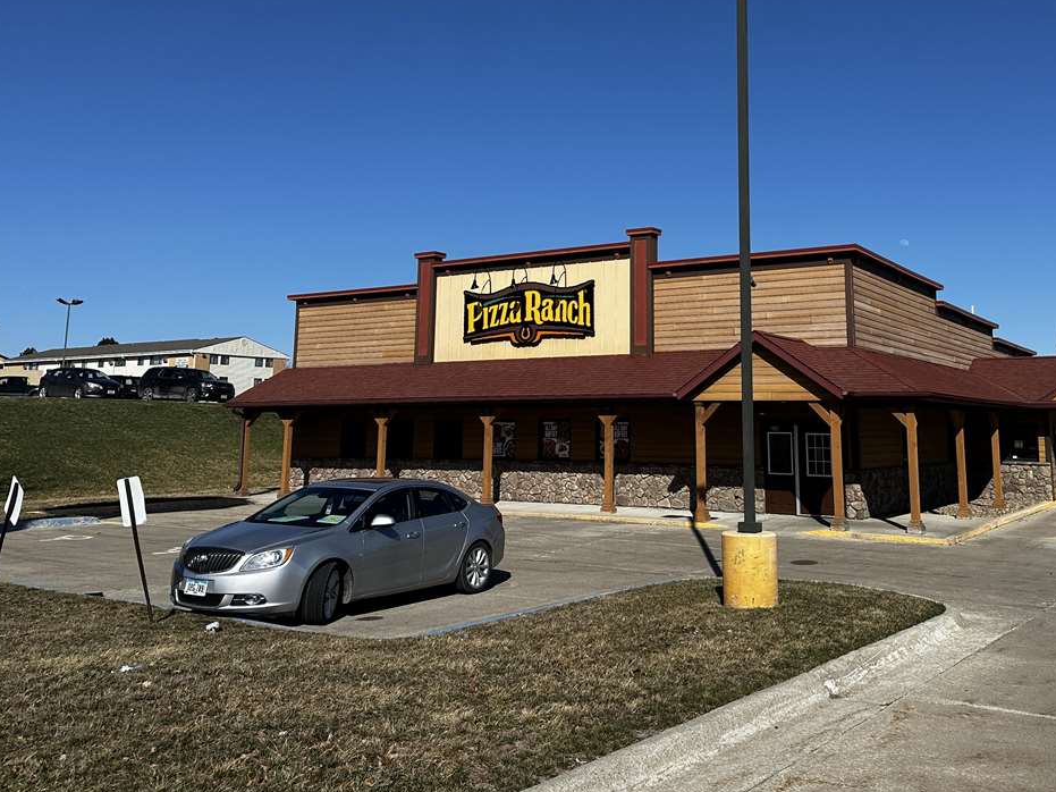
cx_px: 627
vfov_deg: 42.3
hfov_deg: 55.0
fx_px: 1007
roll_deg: -0.4
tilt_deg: +8.2
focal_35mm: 33
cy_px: 259
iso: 80
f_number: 1.78
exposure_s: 1/7042
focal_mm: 6.86
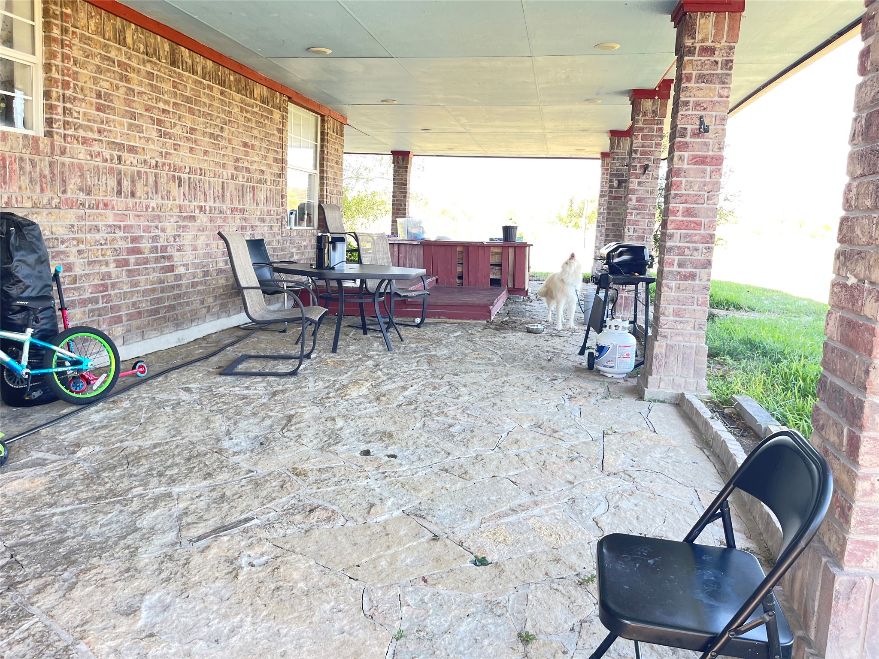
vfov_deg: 54.9
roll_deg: -2.2
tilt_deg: -8.2
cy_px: 330
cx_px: 440
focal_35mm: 25
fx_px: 635
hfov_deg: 69.4
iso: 100
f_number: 1.6
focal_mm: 5.1
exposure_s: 1/121
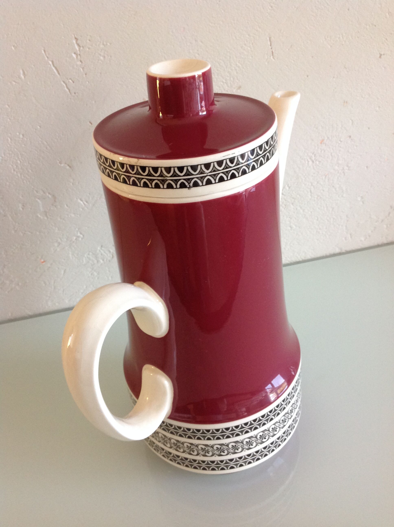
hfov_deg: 40.6
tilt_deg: -35.3
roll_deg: +8.2
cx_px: 197
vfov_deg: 52.7
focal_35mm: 35
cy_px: 264
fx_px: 533
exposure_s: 1/15
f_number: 2.4
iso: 125
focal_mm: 4.28
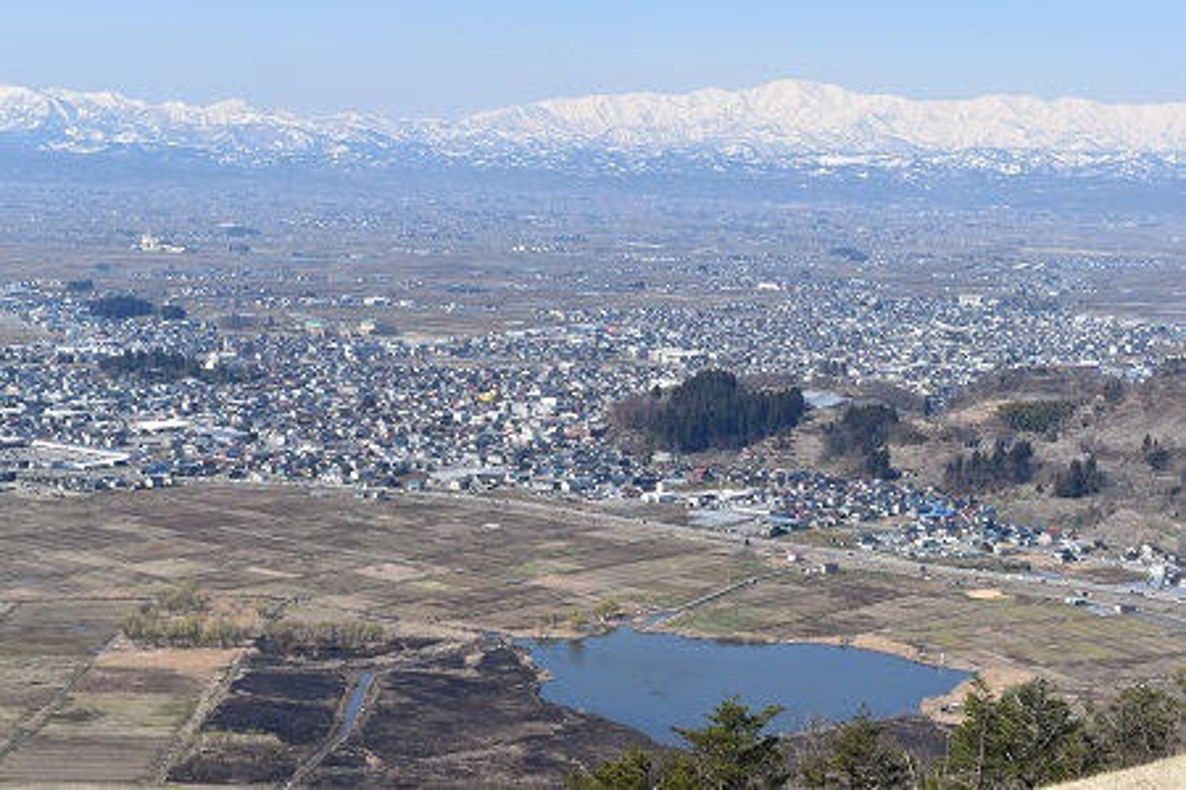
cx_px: 593
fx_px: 2372
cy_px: 395
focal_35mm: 72
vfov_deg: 18.9
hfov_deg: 28.1
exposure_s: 1/400
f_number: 10
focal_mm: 48
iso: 200
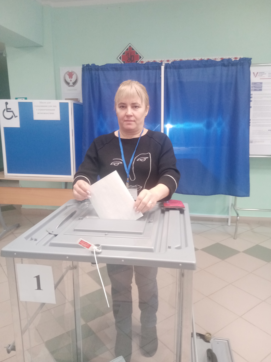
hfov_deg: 53.1
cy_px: 181
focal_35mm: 26
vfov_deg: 67.3
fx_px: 271
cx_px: 136
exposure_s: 1/25
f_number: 1.8
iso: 316
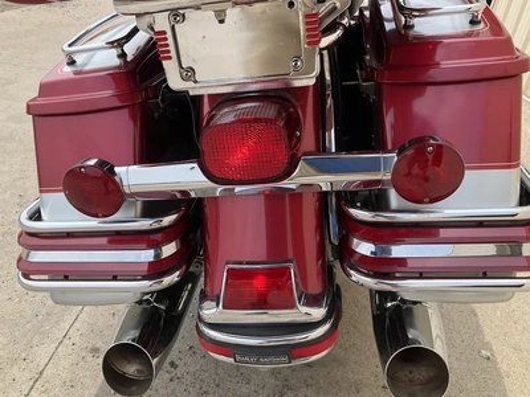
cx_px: 265
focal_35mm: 29
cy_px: 198
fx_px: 444
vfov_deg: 48.2
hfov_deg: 61.7
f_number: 1.8
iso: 25
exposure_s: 1/657
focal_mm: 3
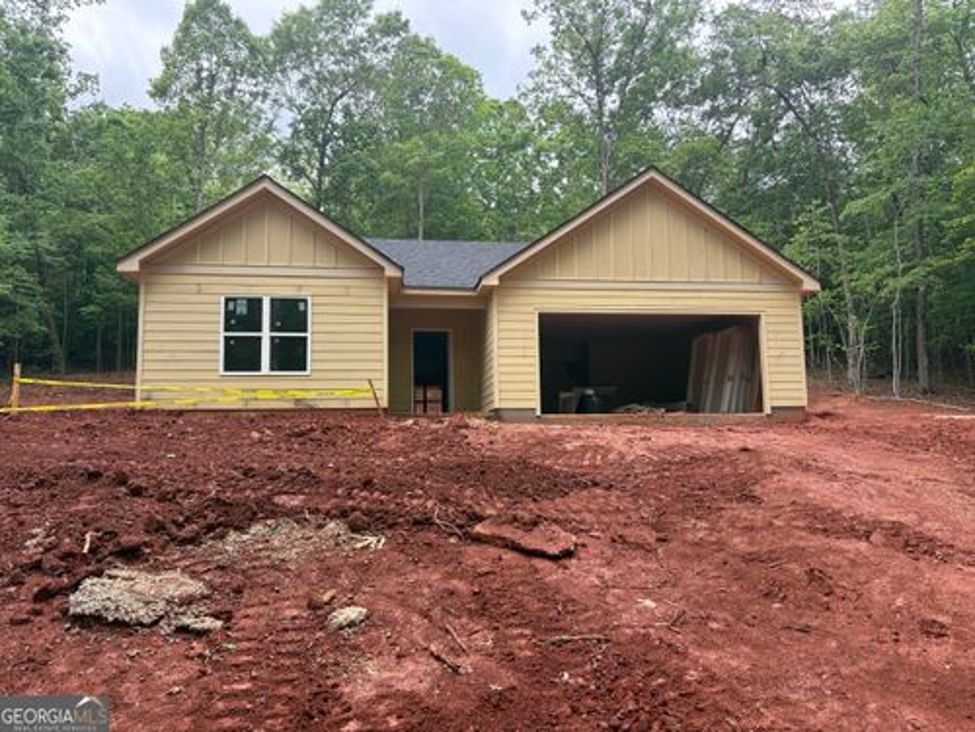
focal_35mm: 26
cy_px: 366
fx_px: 732
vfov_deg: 53.1
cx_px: 488
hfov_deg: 67.3
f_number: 1.6
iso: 64
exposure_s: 1/708
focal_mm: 5.96
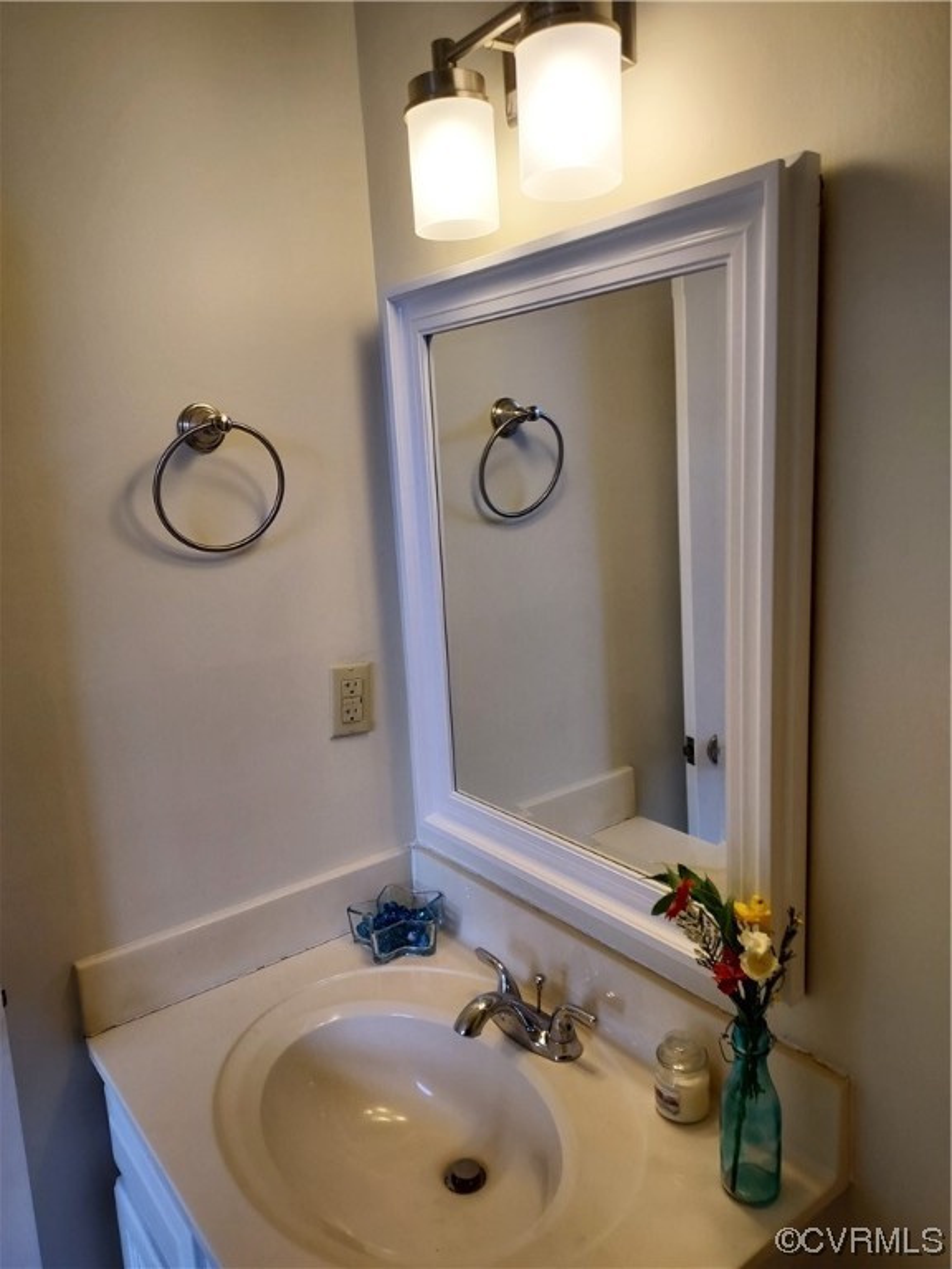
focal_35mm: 24
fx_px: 880
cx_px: 476
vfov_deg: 71.6
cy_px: 634
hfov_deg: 56.8
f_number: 1.8
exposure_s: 1/60
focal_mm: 4.6
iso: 64
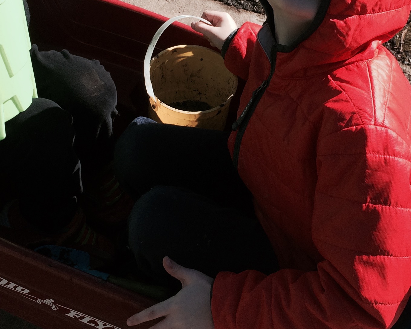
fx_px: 827
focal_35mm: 68
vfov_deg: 22.2
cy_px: 64
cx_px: 203
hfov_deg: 27.9
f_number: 2.2
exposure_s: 1/1172
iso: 32
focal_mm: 4.15
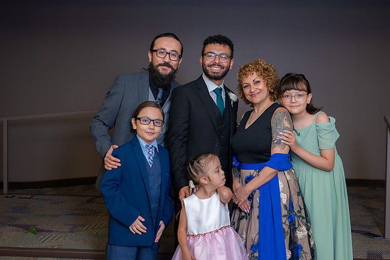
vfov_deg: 29.3
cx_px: 195
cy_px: 130
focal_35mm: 46
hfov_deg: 42.7
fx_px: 498
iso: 250
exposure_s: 1/50
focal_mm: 46
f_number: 4
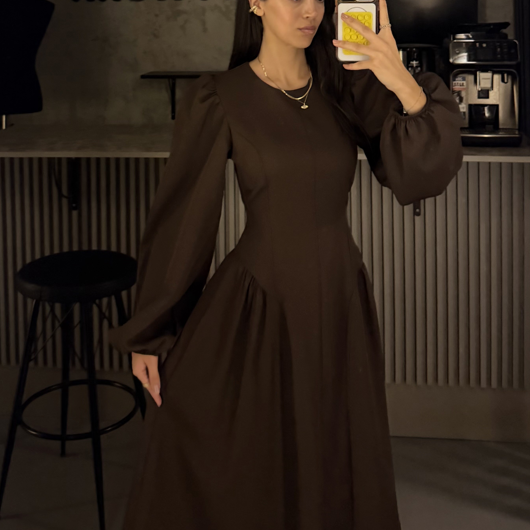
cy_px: 225
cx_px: 262
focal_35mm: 29
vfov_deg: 55.4
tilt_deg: -0.5
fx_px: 502
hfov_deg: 55.6
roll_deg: -0.6
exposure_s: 1/30
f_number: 1.78
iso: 1250
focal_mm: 6.76
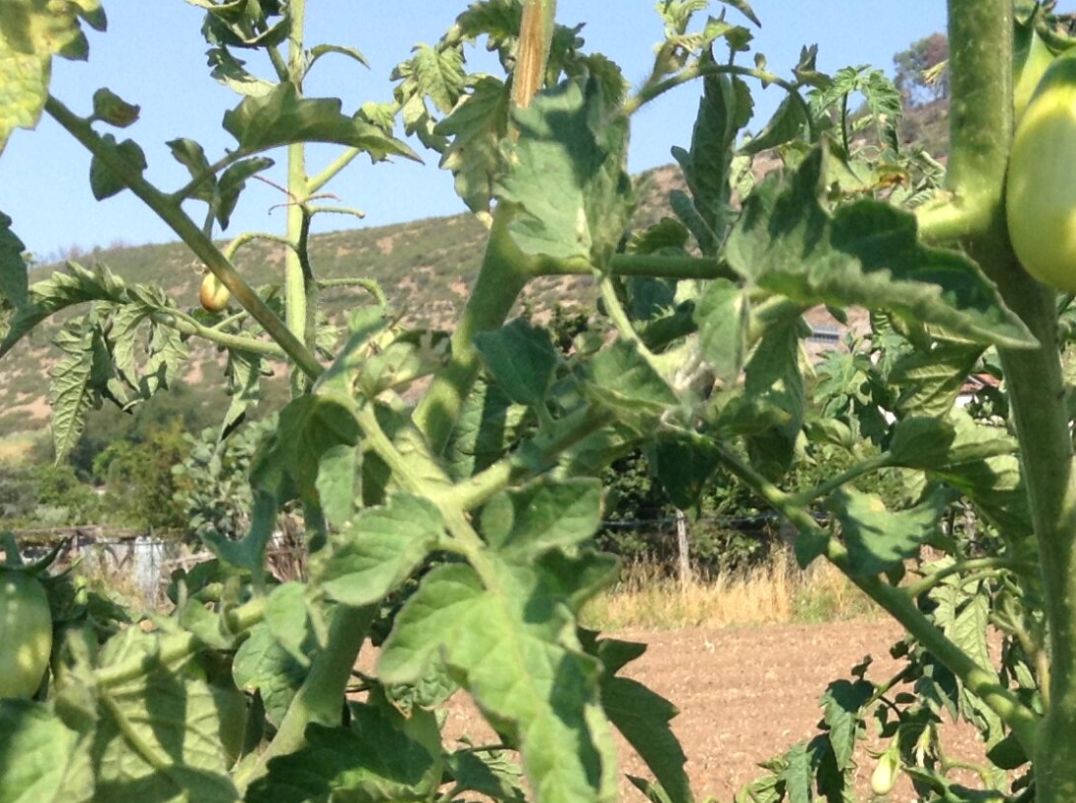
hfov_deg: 24.5
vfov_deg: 18.8
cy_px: 693
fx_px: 2390
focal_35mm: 77
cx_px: 1014
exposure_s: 1/840
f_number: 2.4
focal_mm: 3.3
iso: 25
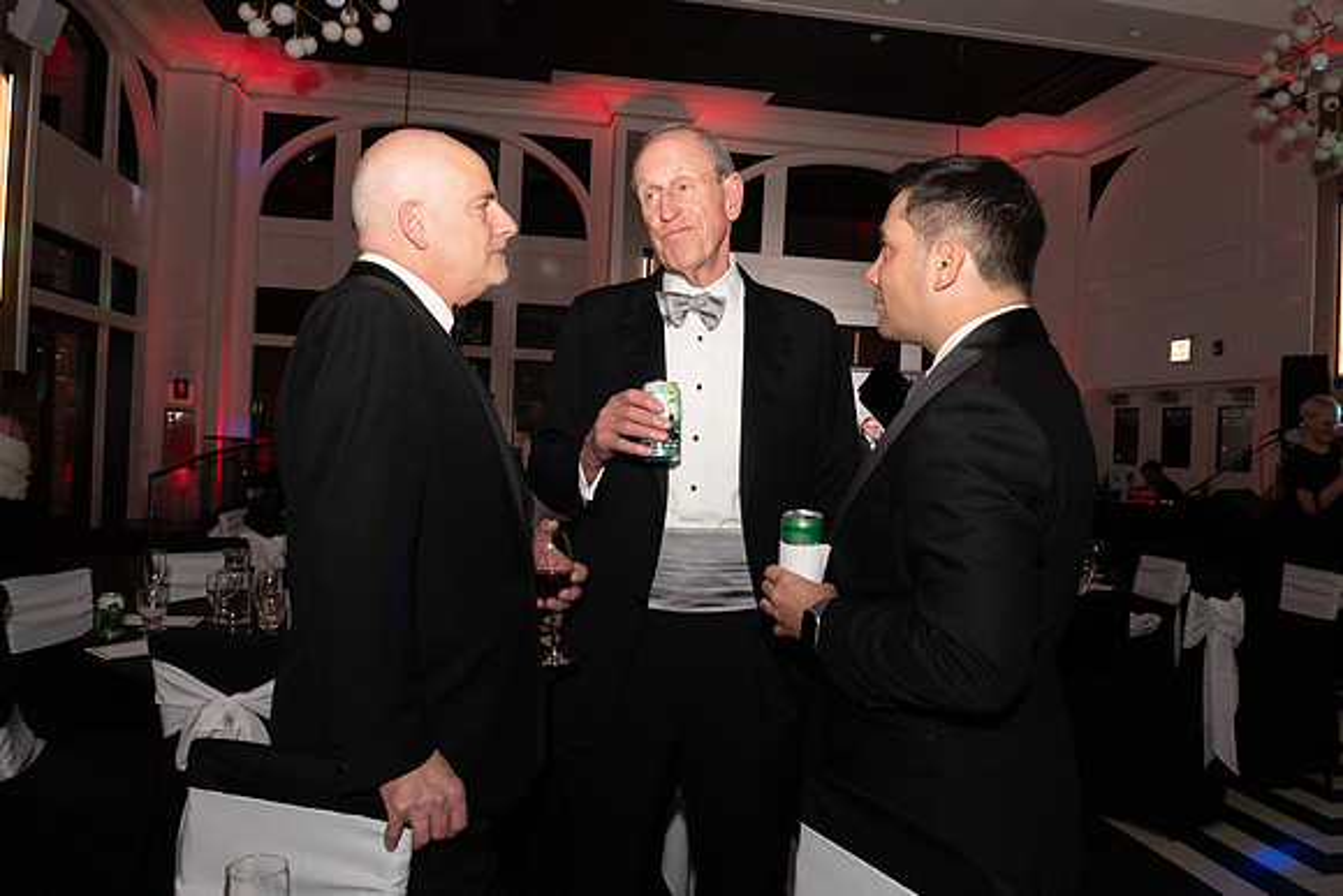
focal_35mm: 27
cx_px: 672
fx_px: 1007
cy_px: 448
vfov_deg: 48.0
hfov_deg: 67.4
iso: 2000
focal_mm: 18
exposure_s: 1/60
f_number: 7.1
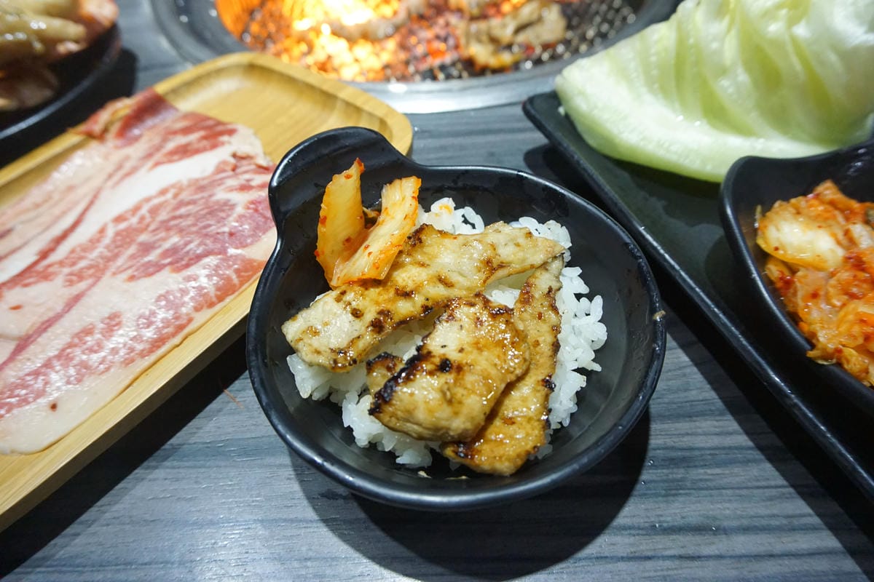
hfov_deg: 73.7
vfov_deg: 53.1
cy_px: 291
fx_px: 583
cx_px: 437
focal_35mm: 24
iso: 3200
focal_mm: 16
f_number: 5
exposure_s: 1/60
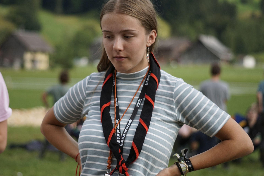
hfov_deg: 13.7
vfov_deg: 9.1
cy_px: 88
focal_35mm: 150
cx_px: 132
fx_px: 1100
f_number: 4.5
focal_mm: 100
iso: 500
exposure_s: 1/2000
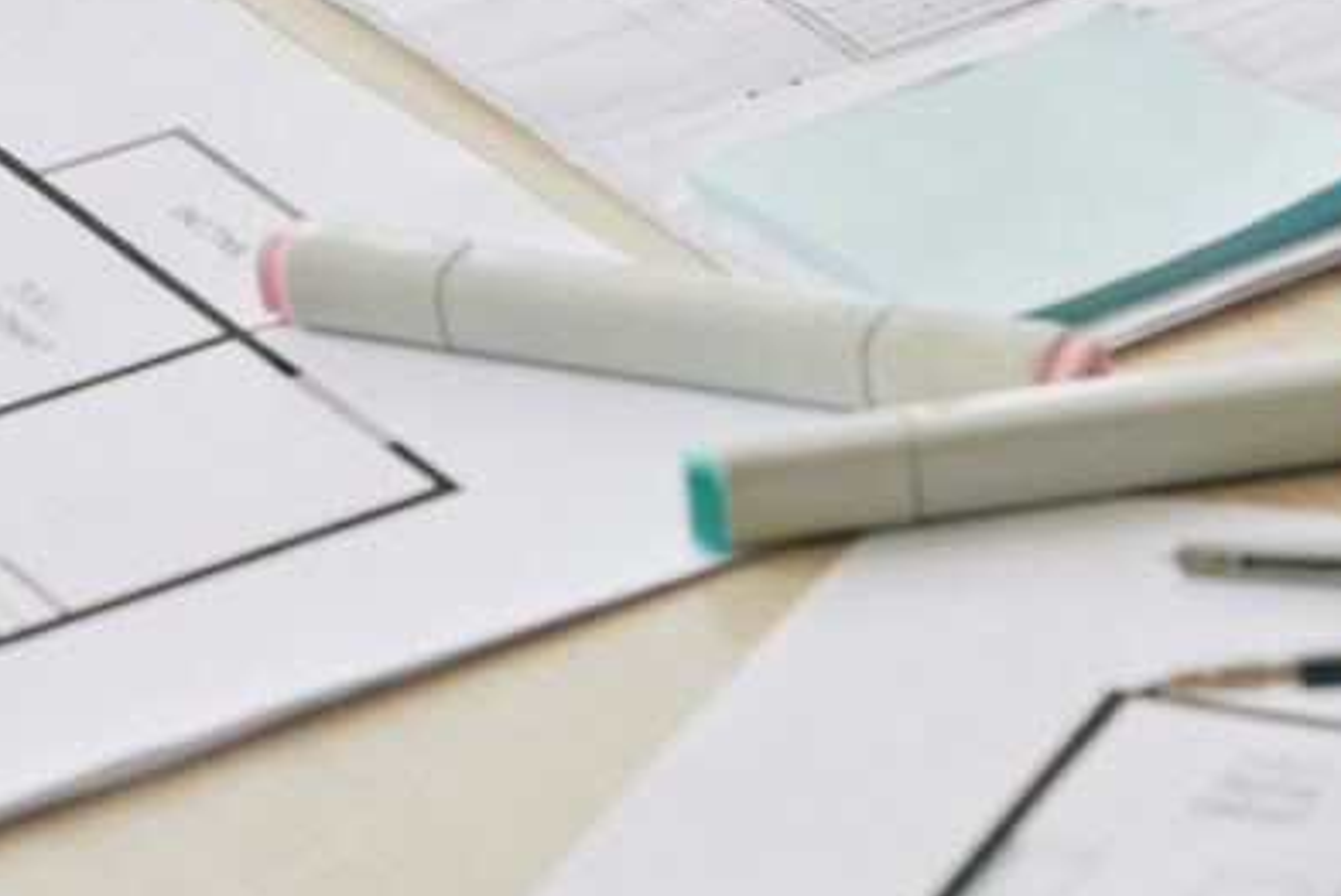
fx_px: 8275
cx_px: 951
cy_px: -3
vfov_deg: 6.2
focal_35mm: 222
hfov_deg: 9.3
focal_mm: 85
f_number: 5.6
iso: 800
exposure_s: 1/250
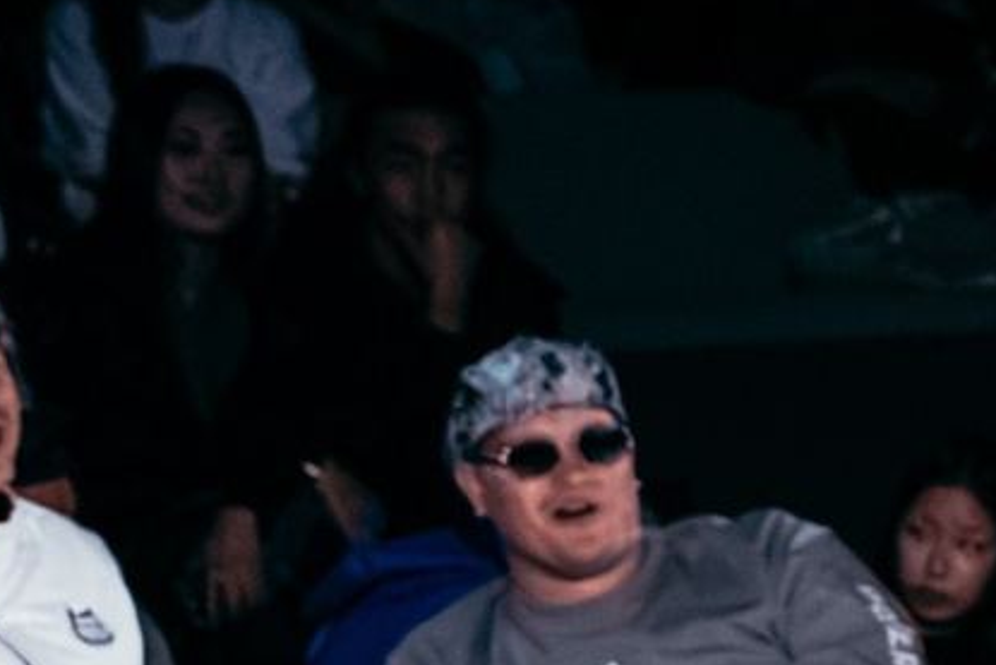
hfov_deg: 7.1
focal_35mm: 270
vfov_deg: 5.1
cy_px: 658
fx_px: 7472
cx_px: 2528
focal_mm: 34
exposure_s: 1/800
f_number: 2.8
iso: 3200
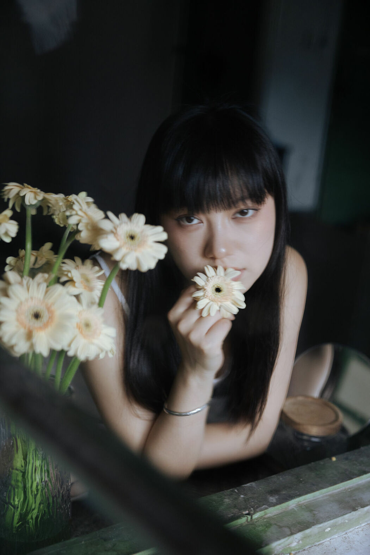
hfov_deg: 28.1
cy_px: 278
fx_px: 740
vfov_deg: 41.1
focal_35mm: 48
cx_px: 185
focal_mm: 48
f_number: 2.8
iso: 800
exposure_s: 1/250
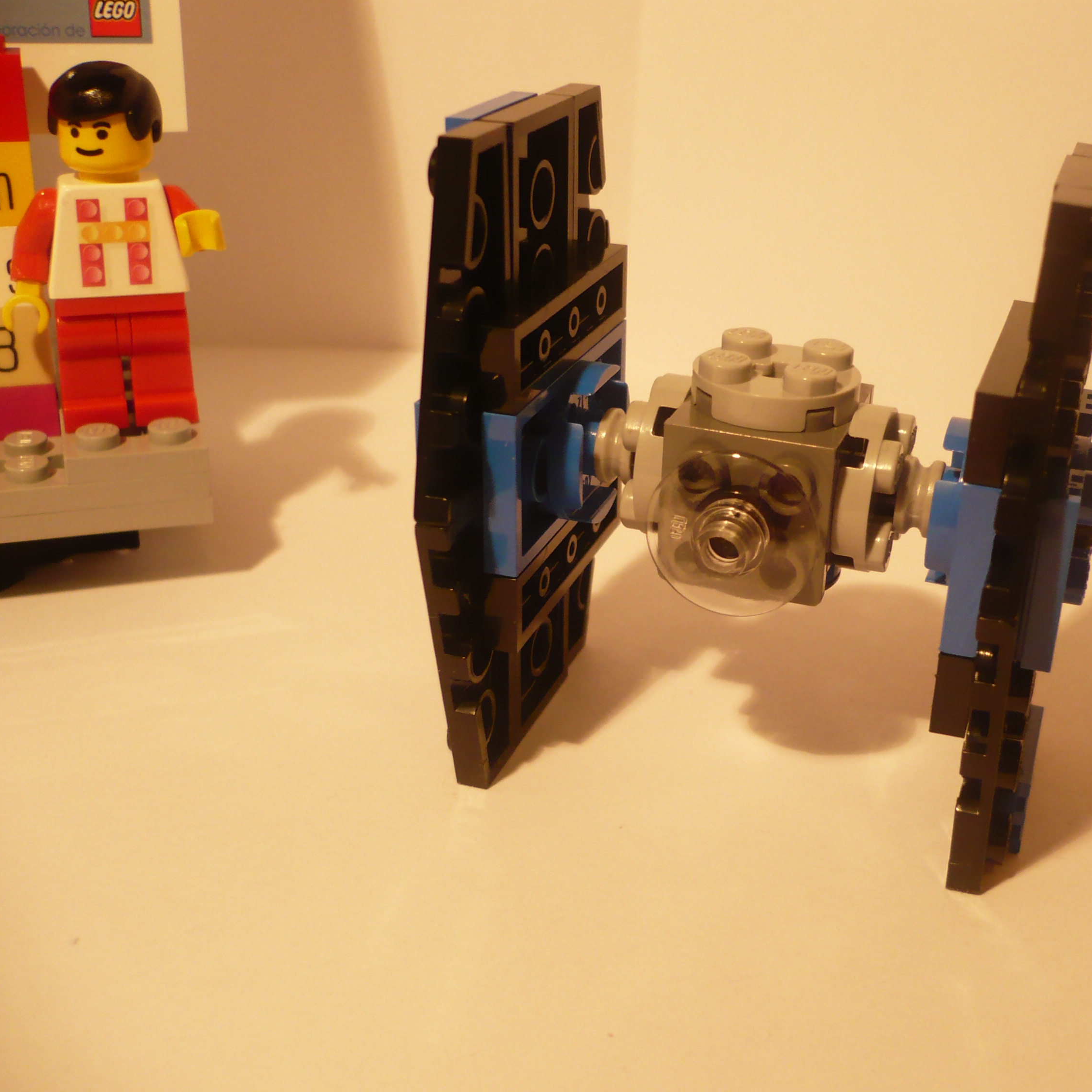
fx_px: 1499
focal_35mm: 42
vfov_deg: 40.0
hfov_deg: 39.5
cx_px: 739
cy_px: 555
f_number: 2.8
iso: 200
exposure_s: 1/20
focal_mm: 5.8
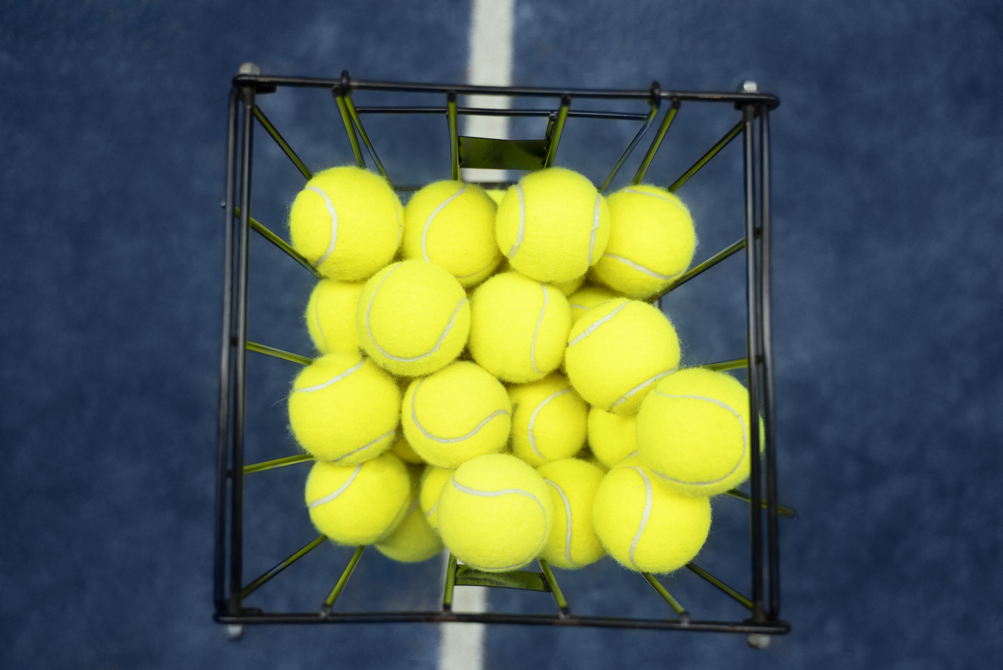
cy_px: 335
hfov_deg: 60.3
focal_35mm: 31
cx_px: 502
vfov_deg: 42.4
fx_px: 864
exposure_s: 1/800
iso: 640
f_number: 2.8
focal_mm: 31
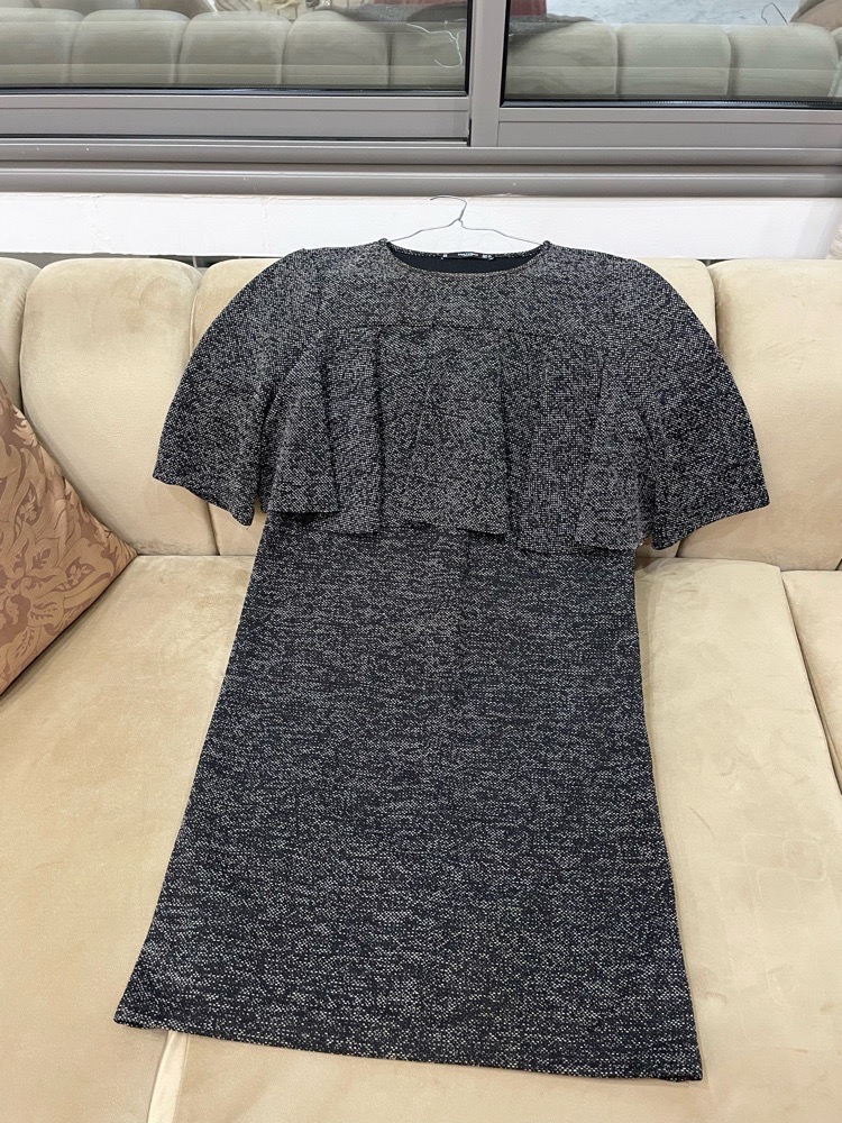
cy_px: 562
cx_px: 421
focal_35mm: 26
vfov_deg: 67.3
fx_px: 843
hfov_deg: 53.1
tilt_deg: -47.6
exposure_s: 1/50
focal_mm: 4.2
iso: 320
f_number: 1.6
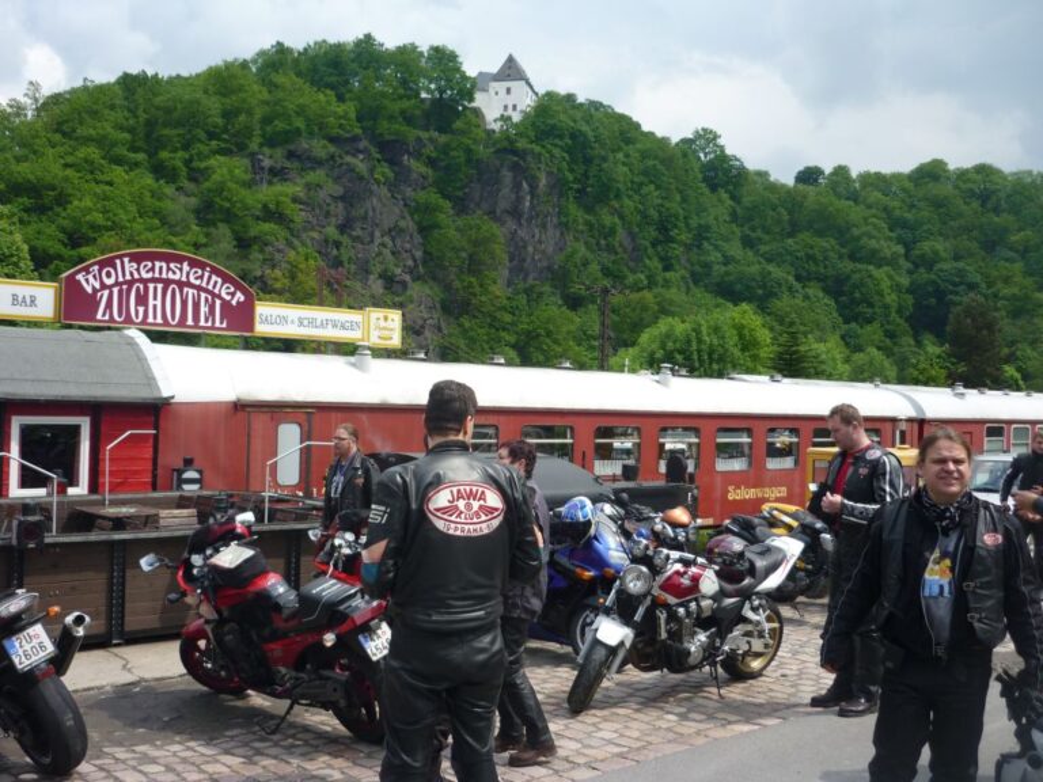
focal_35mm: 33
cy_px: 391
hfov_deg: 55.4
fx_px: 994
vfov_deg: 42.9
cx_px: 522
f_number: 2.8
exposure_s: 1/800
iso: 80
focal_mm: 5.5
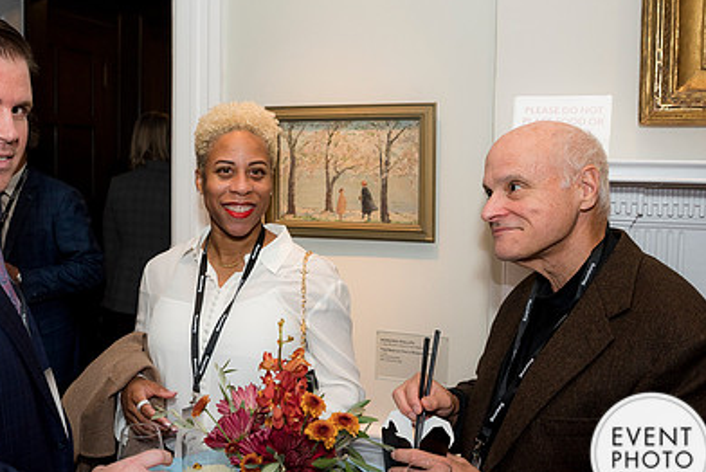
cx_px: 250
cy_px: 224
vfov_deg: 31.2
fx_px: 844
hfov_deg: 44.9
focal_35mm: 43
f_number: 5
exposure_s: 1/125
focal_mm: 29
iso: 800
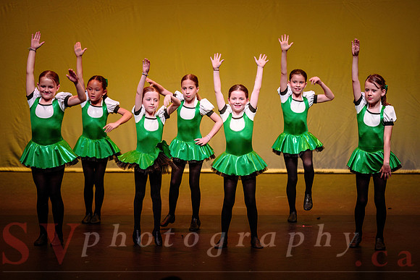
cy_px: 162
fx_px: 2183
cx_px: 210
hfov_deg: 11.0
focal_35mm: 187
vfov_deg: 7.3
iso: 1250
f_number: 2.8
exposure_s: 1/500
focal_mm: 160
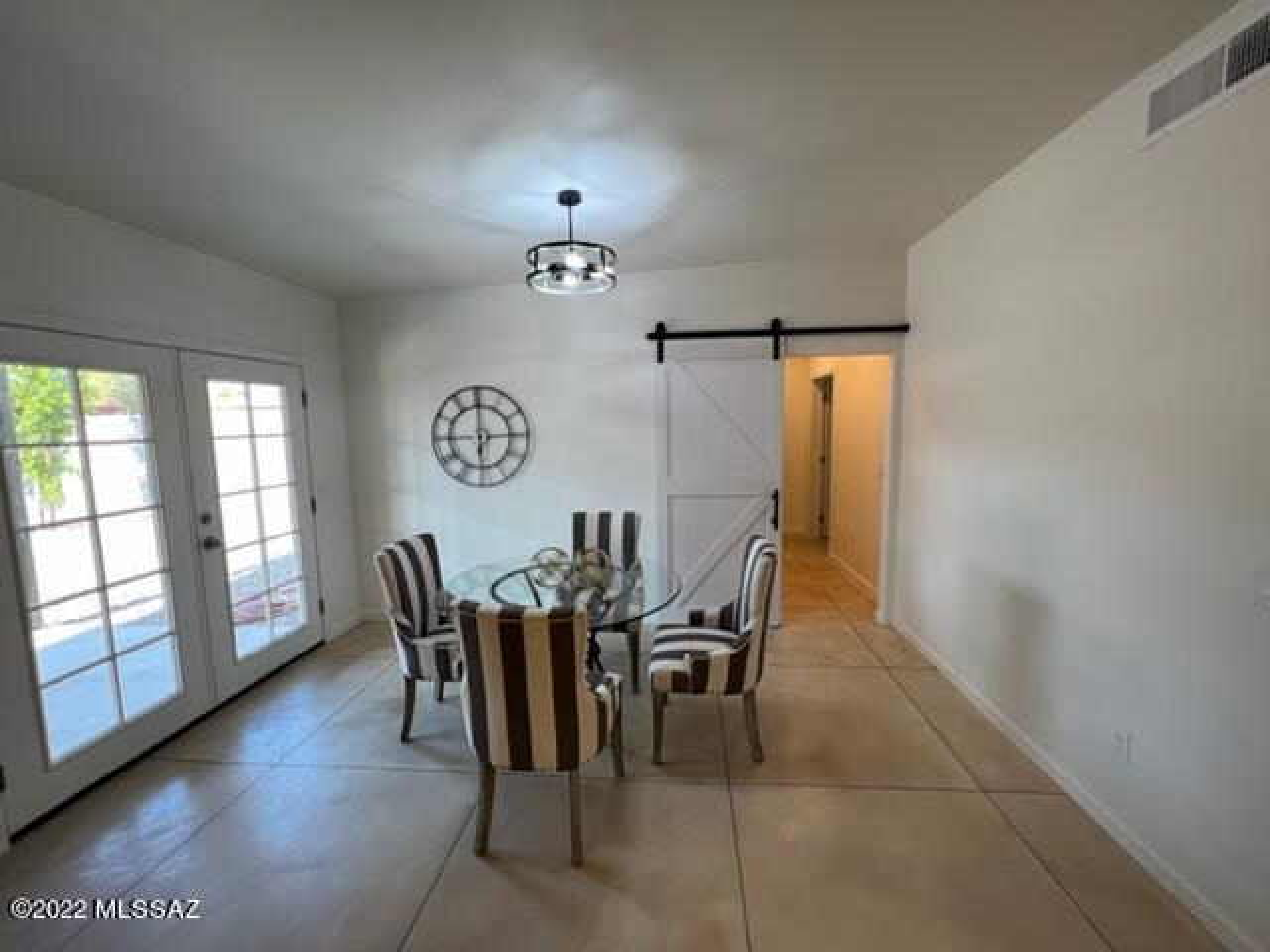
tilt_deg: -6.0
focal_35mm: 13
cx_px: 635
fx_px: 477
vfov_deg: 89.9
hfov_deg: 106.2
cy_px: 476
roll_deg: +1.2
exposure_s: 1/120
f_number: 1.8
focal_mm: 1.57
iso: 100
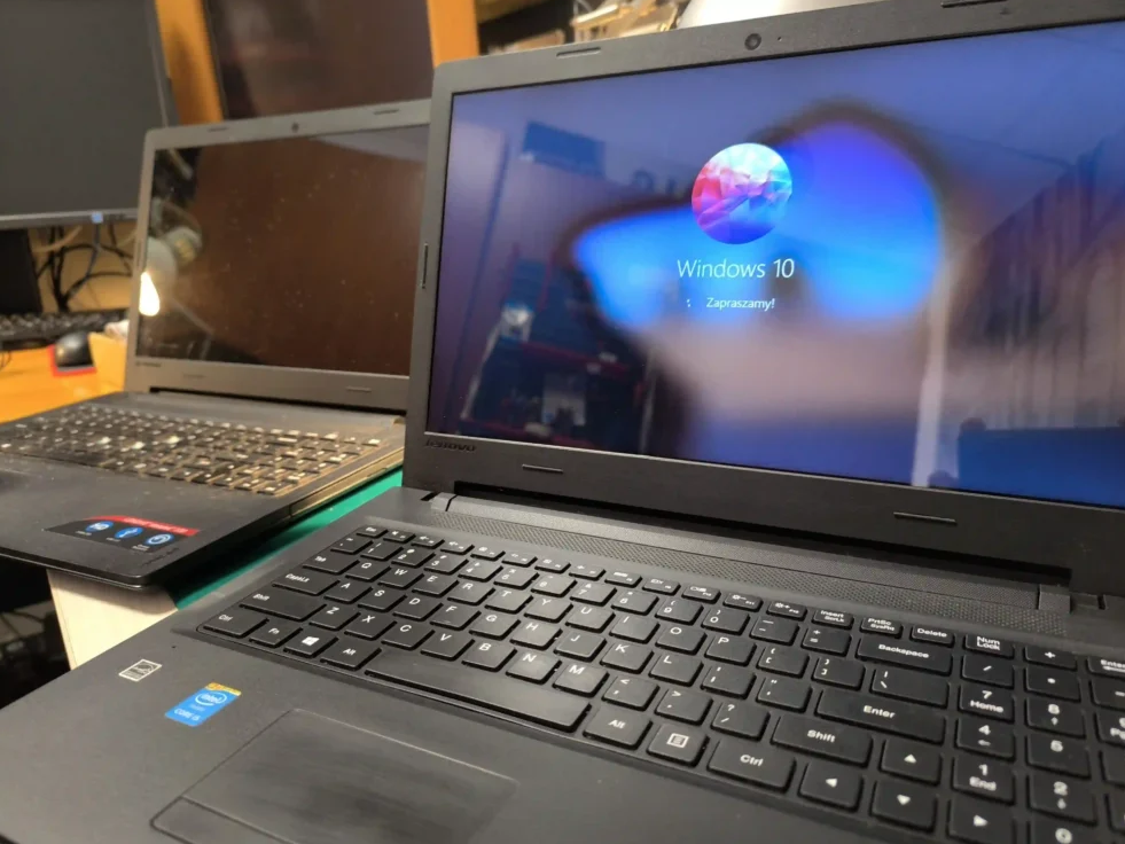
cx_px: 550
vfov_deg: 56.8
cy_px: 431
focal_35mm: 24
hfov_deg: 71.6
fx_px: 780
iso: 1250
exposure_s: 1/33.3
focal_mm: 6.14
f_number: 1.65
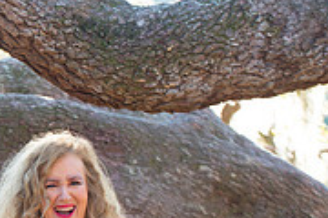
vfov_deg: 5.0
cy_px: 230
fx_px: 2524
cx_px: -95
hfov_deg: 7.4
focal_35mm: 277
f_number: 3.5
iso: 200
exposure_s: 1/160
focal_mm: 86
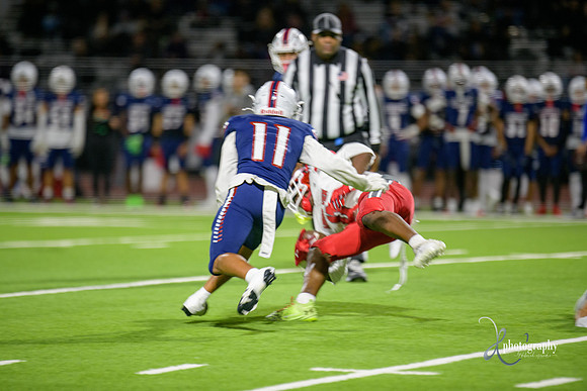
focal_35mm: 300
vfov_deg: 4.6
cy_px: 196
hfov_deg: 6.9
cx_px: 294
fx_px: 4893
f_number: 2.8
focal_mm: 300
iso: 2000
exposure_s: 1/250
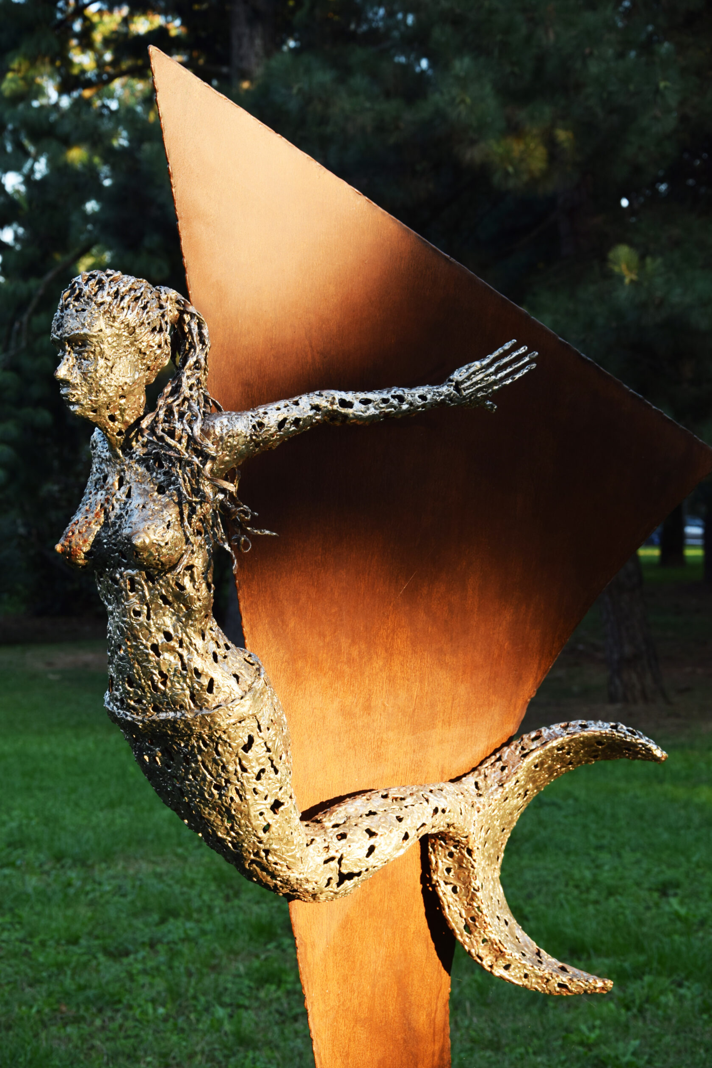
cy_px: 530
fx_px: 2032
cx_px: 358
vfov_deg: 29.4
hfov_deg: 19.9
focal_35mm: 69
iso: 100
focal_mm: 45
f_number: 7.1
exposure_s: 1/40
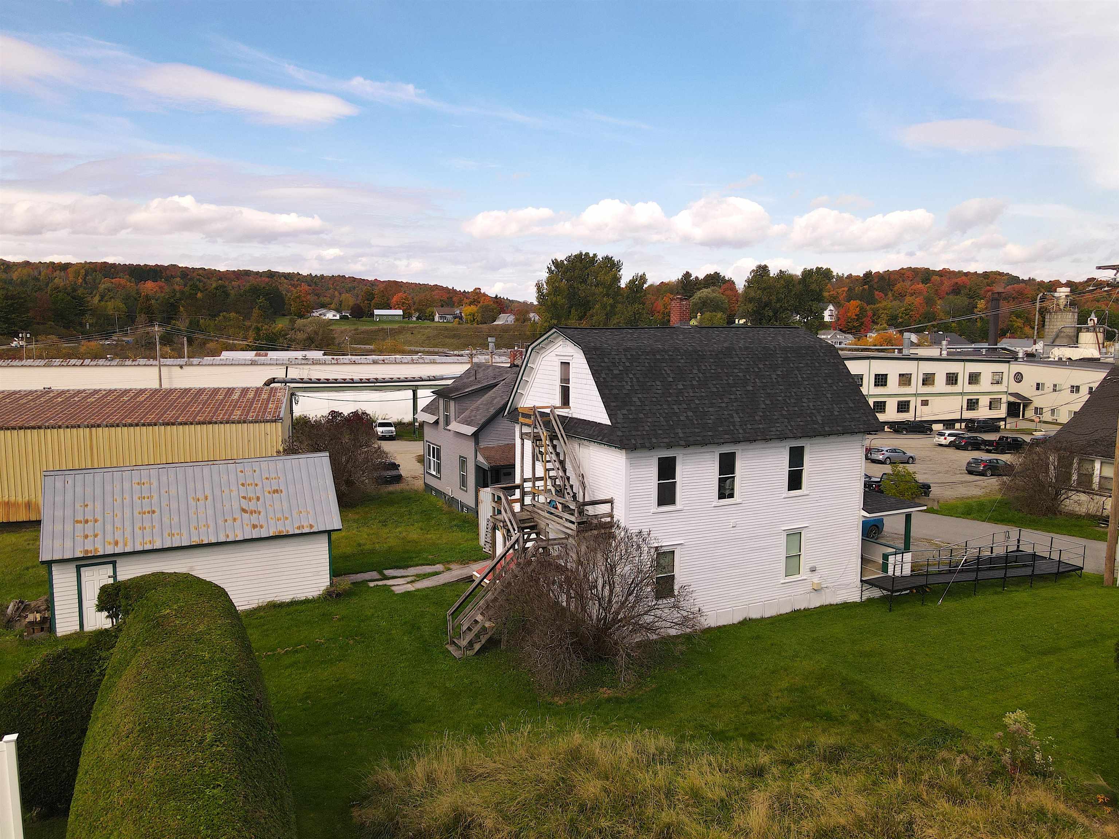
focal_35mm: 24
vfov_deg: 56.8
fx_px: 776
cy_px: 420
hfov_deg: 71.6
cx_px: 560
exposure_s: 1/40
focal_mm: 4.5
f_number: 2.8
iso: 100
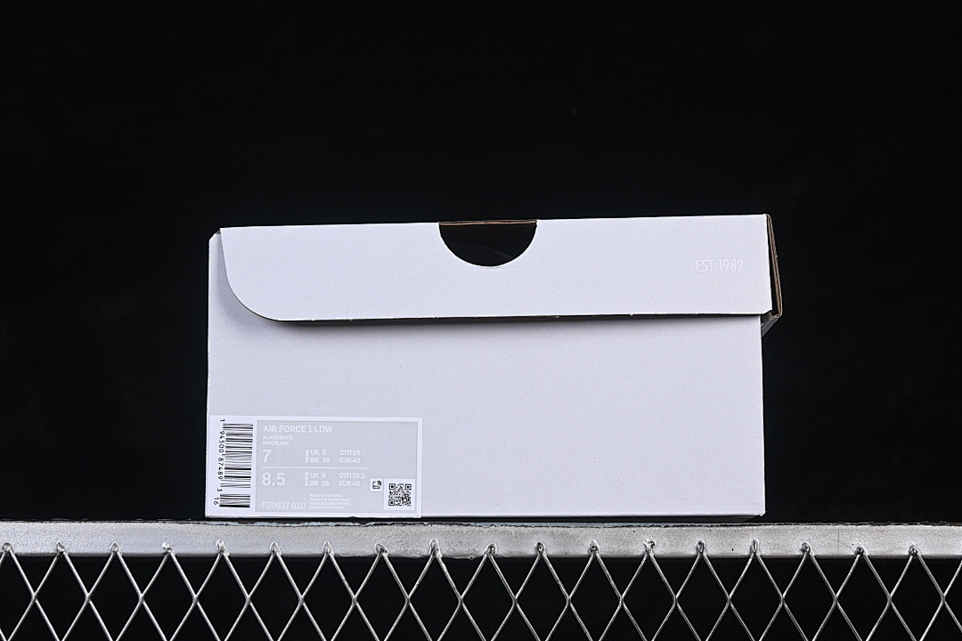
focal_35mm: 75
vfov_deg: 18.2
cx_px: 481
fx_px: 2004
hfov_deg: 27.0
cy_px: 320
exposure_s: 1/80
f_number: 8
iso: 160
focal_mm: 50
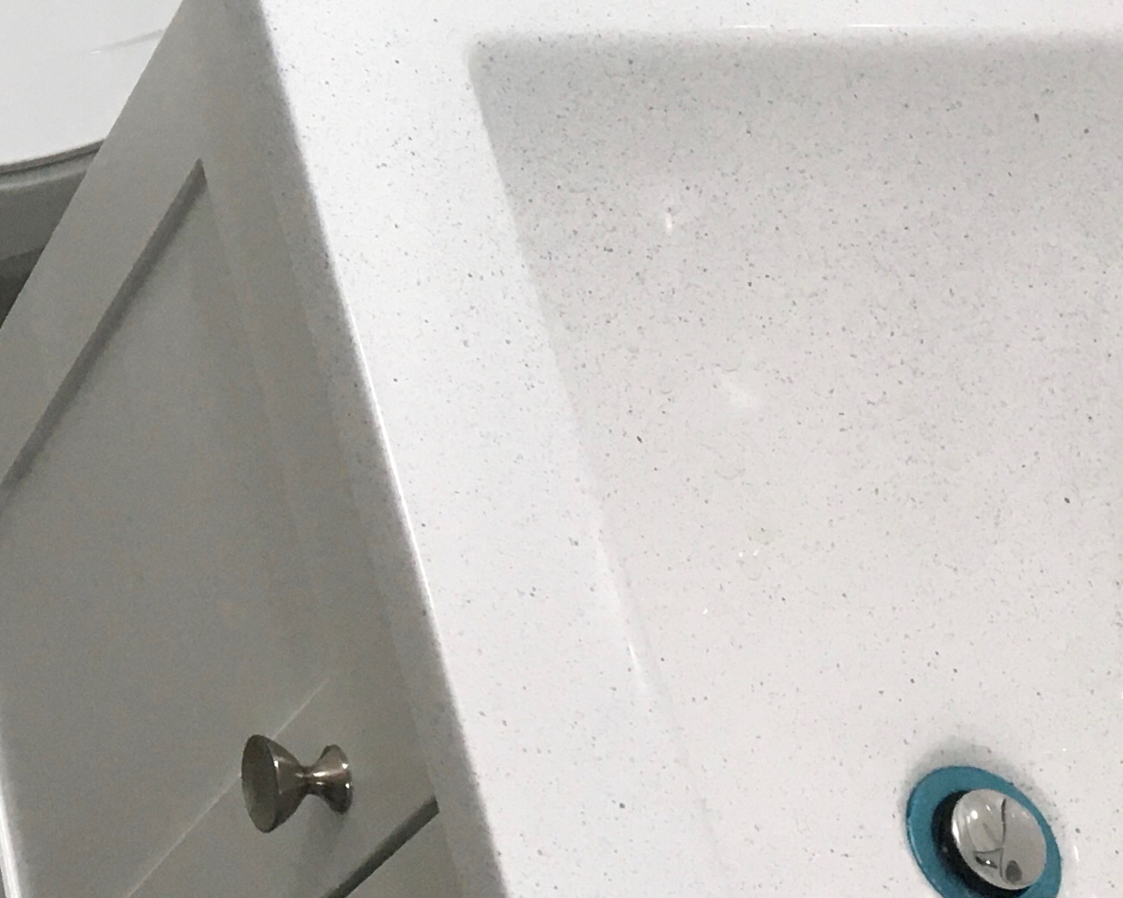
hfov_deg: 20.8
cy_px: -34
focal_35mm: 87
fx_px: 2892
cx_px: -131
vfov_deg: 17.2
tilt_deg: -52.5
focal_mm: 4.15
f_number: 2.2
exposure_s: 1/30
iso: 40
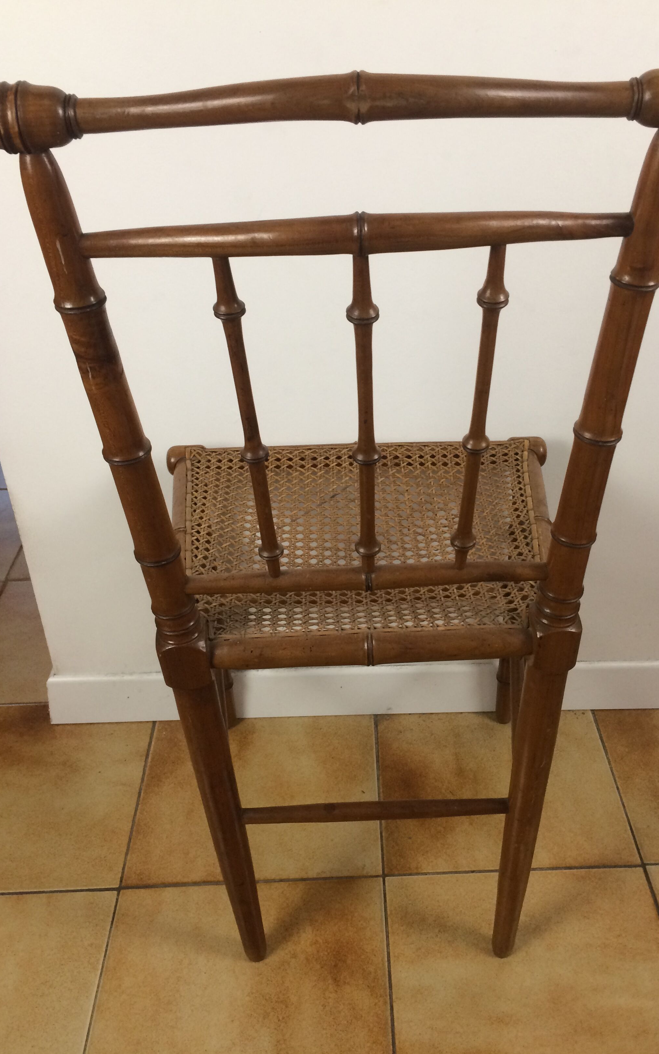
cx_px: 375
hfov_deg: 40.5
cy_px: 531
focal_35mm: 31
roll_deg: +4.1
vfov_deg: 61.2
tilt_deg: -36.6
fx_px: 891
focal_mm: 4.15
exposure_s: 1/33
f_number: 2.2
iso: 80
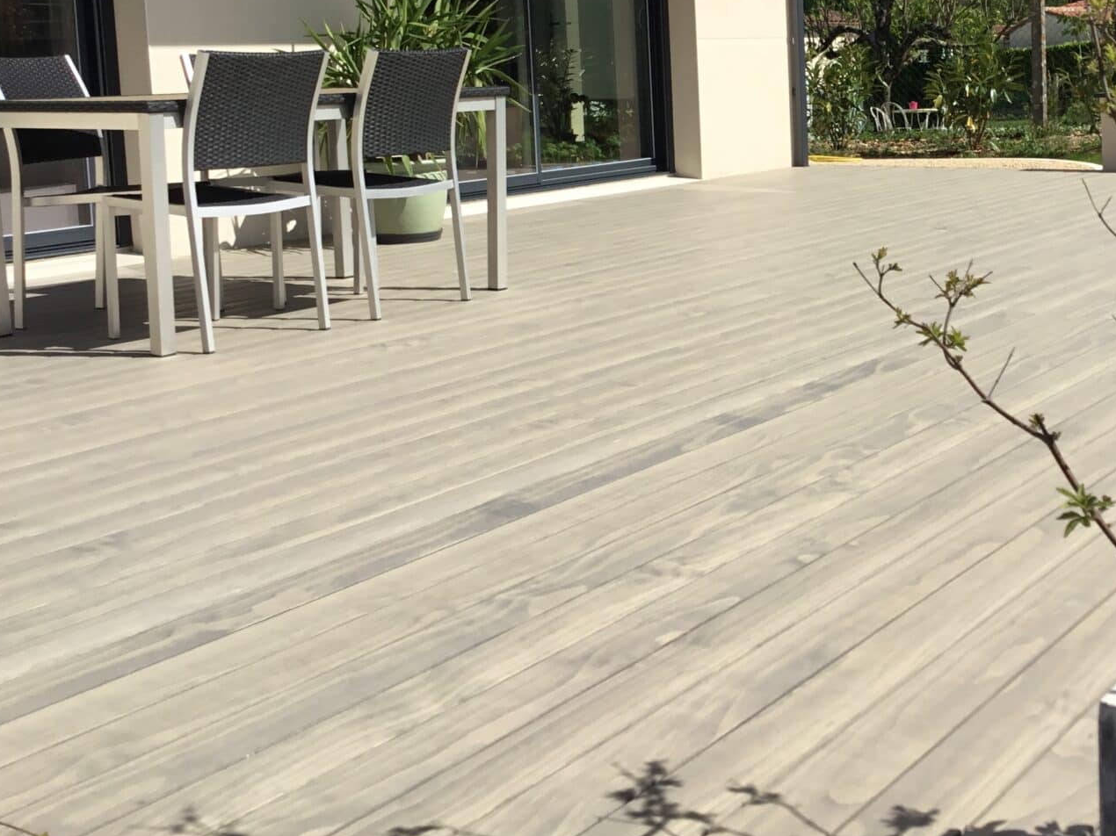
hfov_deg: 37.4
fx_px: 1612
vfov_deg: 28.7
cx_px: 810
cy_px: 213
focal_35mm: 50
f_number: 2.4
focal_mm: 3.3
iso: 25
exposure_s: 1/1698
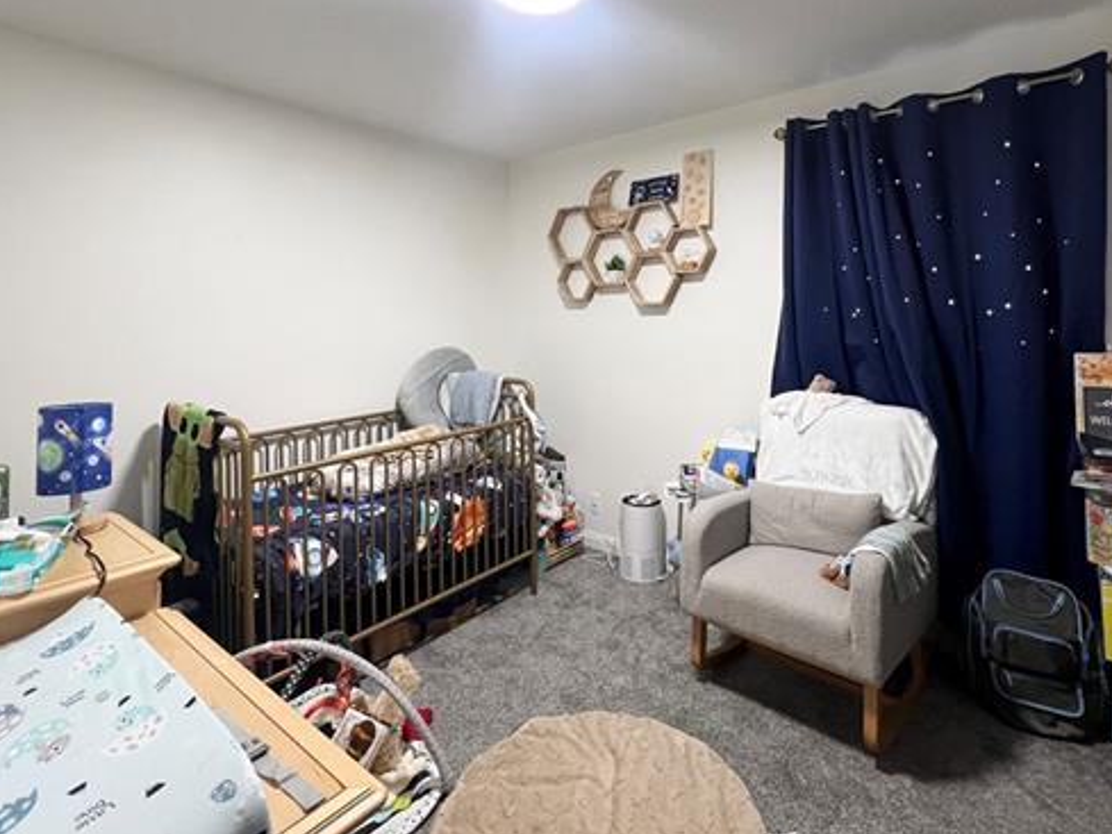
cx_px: 575
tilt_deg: +0.5
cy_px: 307
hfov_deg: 91.0
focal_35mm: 17
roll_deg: +1.2
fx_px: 546
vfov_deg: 73.3
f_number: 1.8
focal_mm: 1.57
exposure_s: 1/60
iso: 160
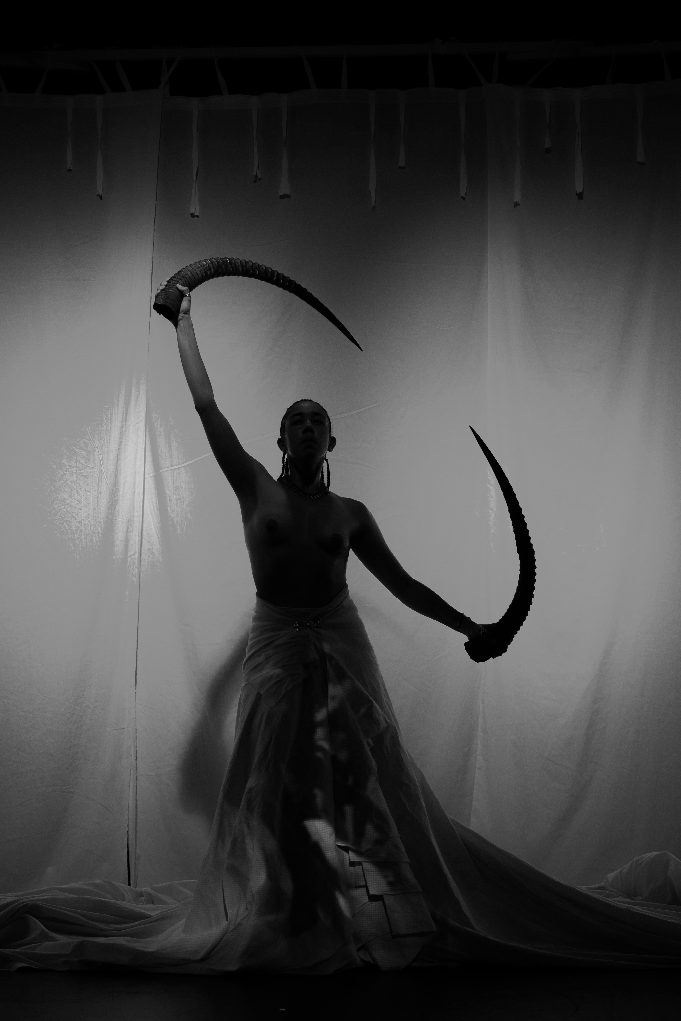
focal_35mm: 76
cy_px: 510
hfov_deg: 17.9
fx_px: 2156
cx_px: 340
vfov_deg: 26.7
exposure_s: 1/100
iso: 3200
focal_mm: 76
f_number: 3.5
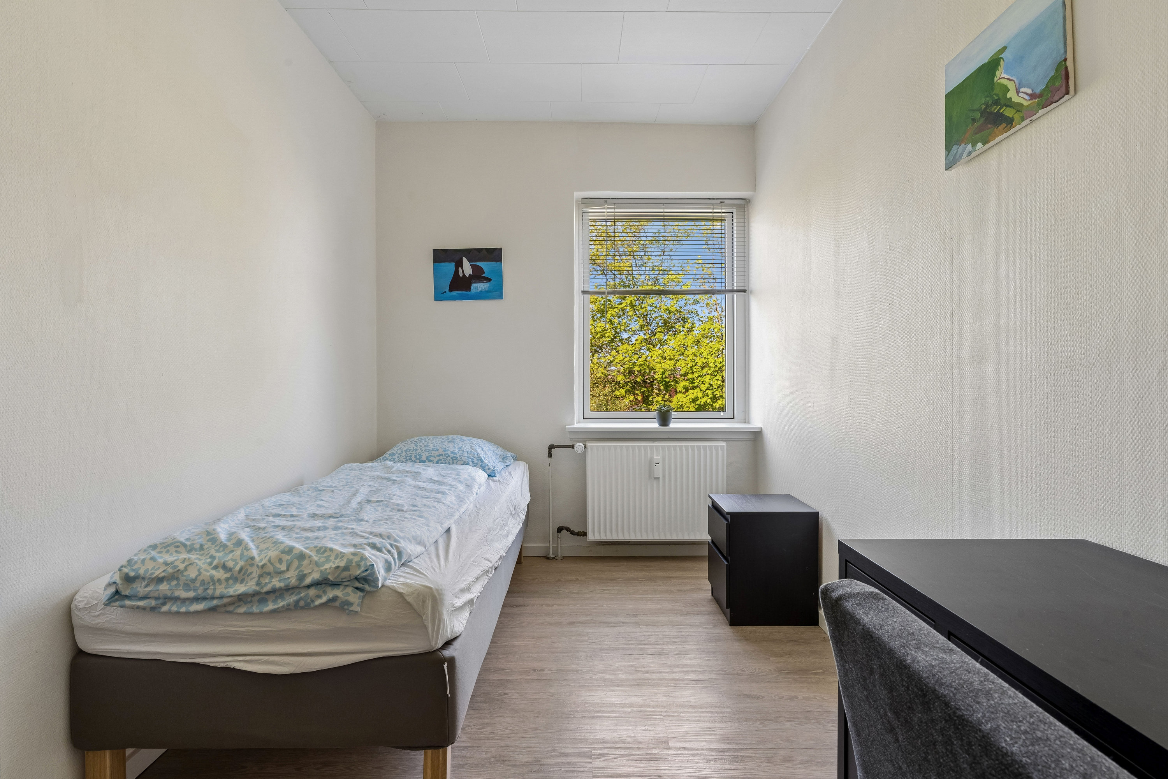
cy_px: 390
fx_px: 584
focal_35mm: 18
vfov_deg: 67.4
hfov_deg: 90.0
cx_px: 584
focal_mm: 18
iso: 800
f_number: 11
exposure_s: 1/8
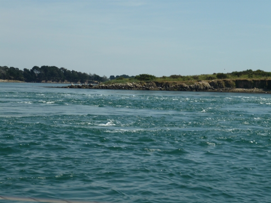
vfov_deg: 21.9
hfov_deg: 29.0
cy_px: 102
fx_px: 525
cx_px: 136
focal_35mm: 67
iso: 100
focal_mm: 11.1
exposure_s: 1/160
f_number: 11
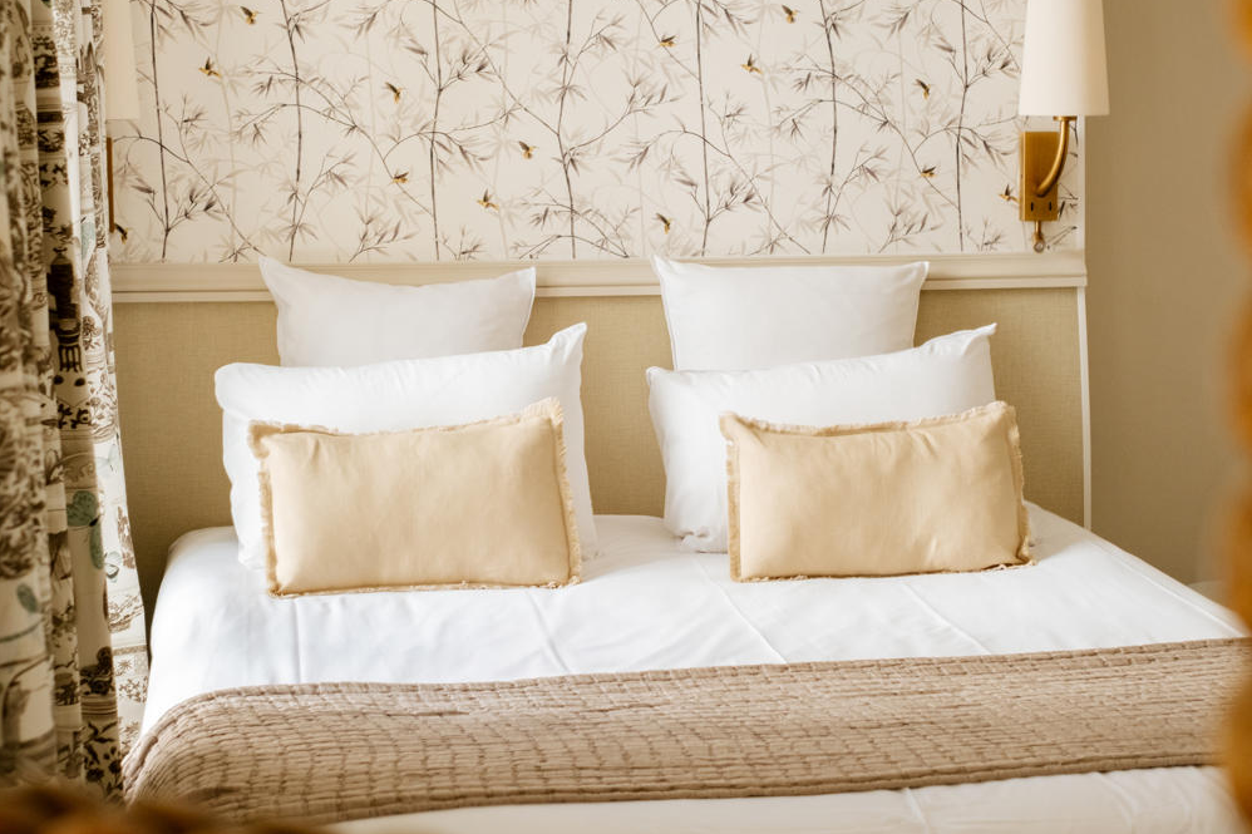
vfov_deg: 20.0
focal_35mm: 68
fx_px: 2364
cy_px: 318
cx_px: 549
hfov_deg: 29.6
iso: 640
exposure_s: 1/160
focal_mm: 35
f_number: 4.5
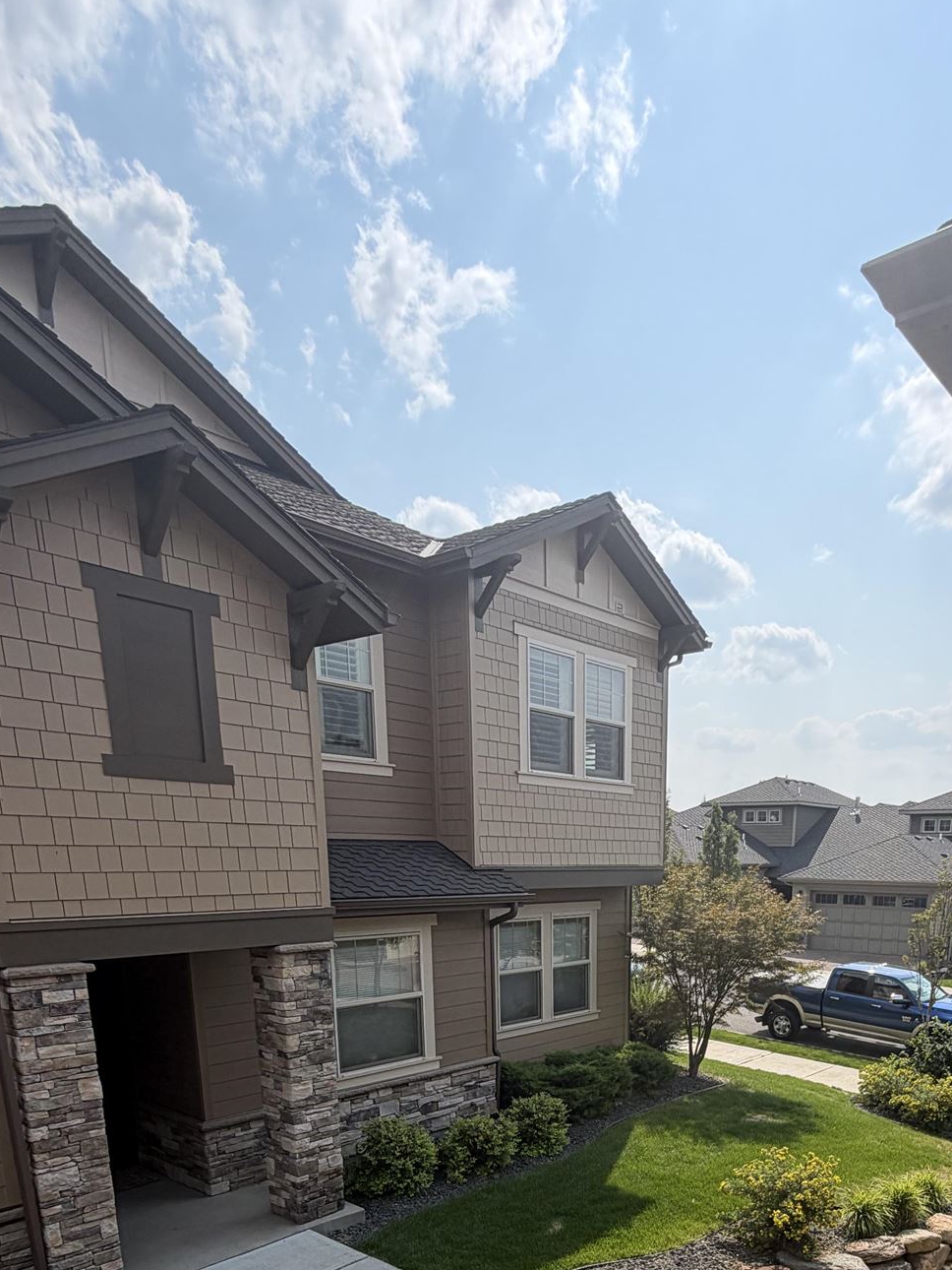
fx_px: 916
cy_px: 1081
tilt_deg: -13.9
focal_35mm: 25
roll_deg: +0.0
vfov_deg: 61.3
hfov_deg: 54.0
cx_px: 617
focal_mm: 2.22
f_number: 2.2
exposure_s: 1/1285
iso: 20
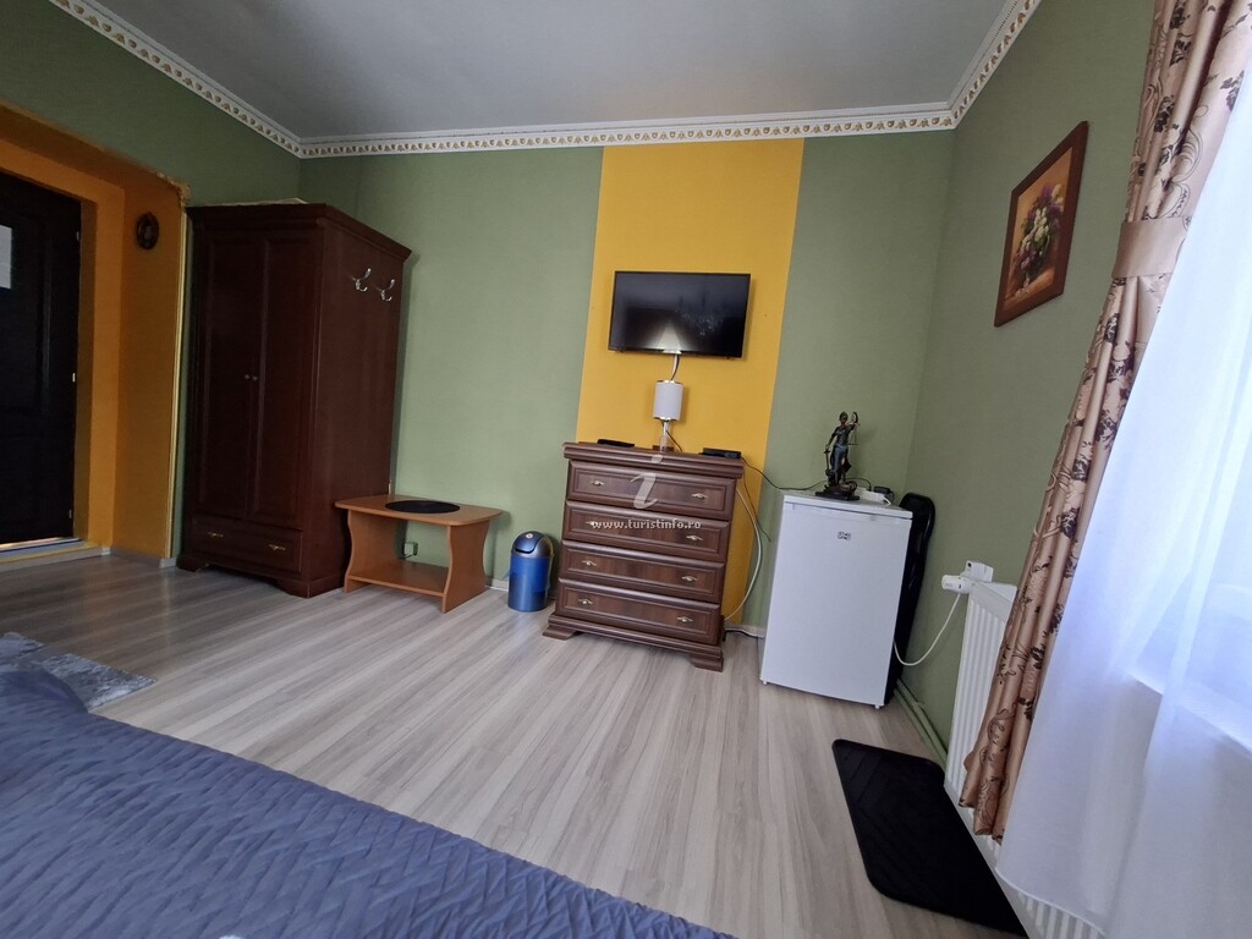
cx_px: 626
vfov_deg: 89.9
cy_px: 470
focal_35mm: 13
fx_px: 470
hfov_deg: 106.2
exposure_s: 1/24
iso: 250
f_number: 2.2
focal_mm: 1.74
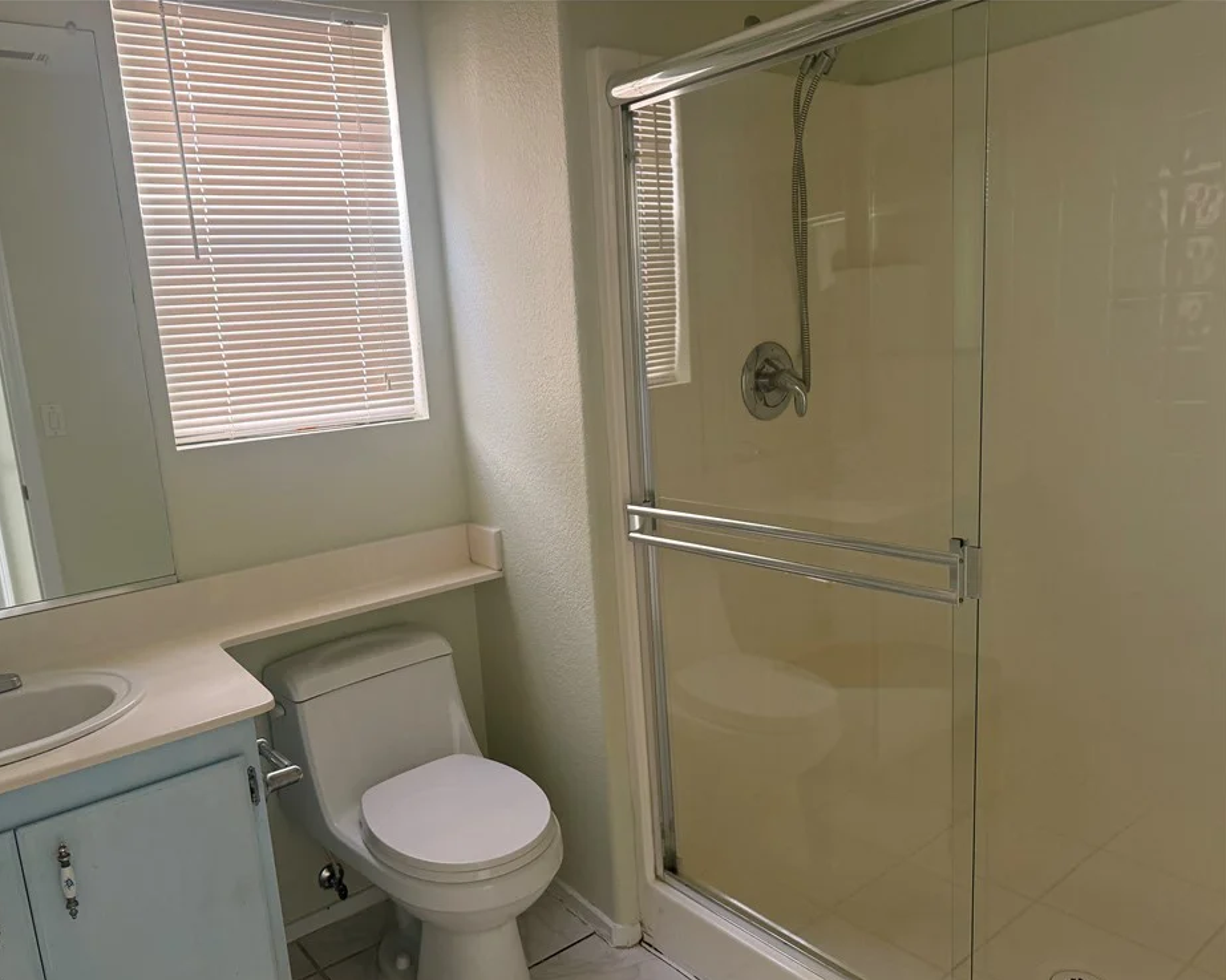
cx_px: 547
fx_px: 943
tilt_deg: -10.1
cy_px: 509
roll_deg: +3.7
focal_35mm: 26
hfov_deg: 65.9
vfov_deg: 54.9
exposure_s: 1/61
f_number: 1.78
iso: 200
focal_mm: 6.76
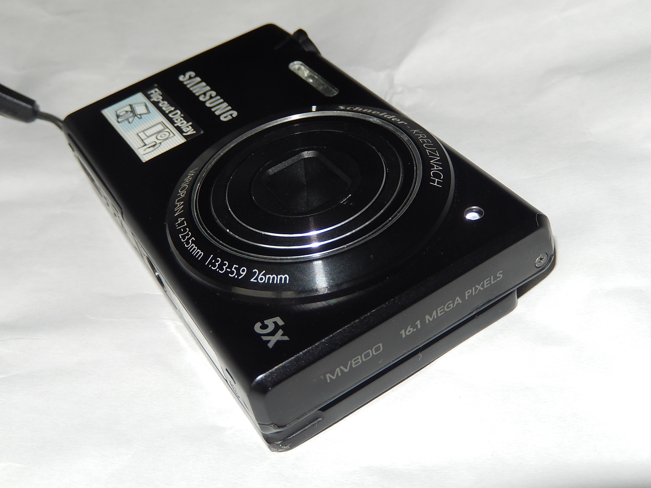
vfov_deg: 32.2
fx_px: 846
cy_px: 244
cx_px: 326
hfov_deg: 42.1
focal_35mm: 45
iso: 200
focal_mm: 8.1
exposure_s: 1/30
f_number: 8.6
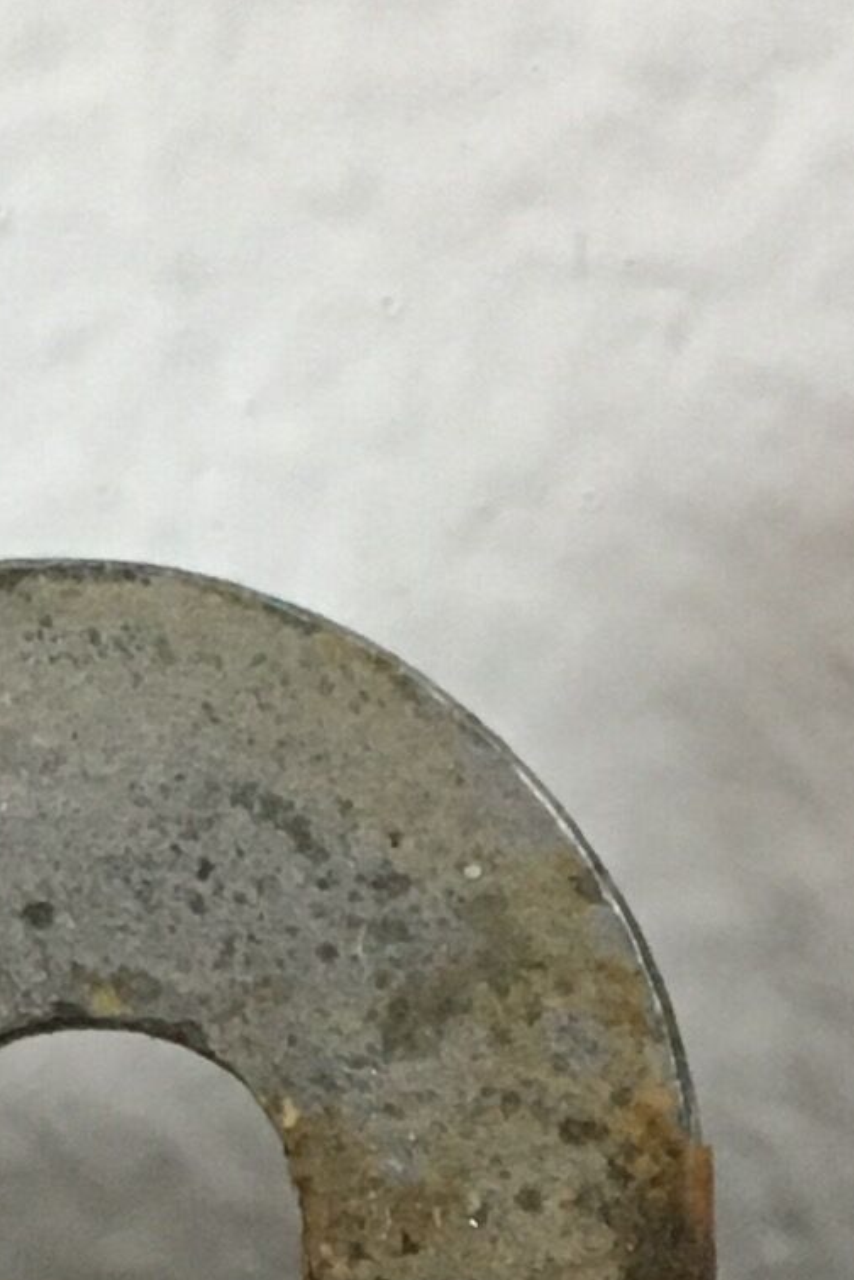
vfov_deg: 12.1
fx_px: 5723
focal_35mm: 161
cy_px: 2028
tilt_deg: -34.1
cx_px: 757
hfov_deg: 8.5
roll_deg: +0.0
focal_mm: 4.15
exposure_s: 1/20
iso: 200
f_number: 2.2
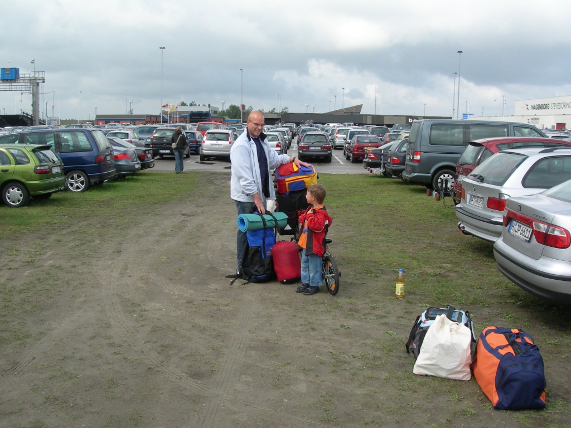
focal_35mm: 38
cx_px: 286
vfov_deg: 37.7
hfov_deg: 49.0
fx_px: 627
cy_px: 214
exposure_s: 1/393
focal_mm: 7.8
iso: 50
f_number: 4.8
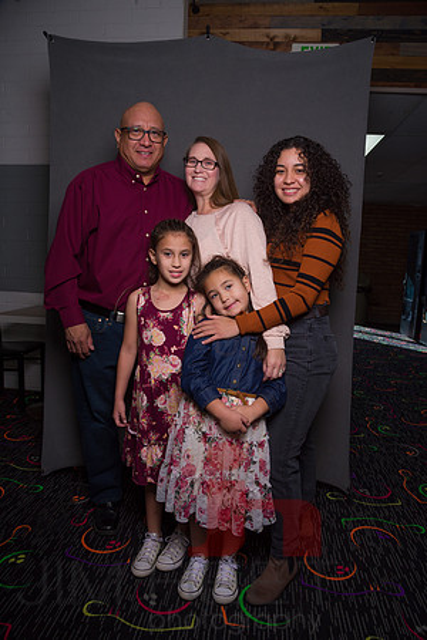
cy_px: 320
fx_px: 427
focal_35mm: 24
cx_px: 214
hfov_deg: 53.1
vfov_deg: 73.7
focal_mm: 24
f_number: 7.1
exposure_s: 1/125
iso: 100
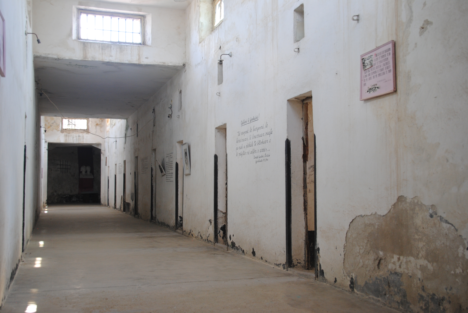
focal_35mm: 45
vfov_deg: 29.9
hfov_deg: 43.6
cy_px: 156
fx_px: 586
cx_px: 234
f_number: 4.2
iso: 280
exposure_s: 1/30
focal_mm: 30
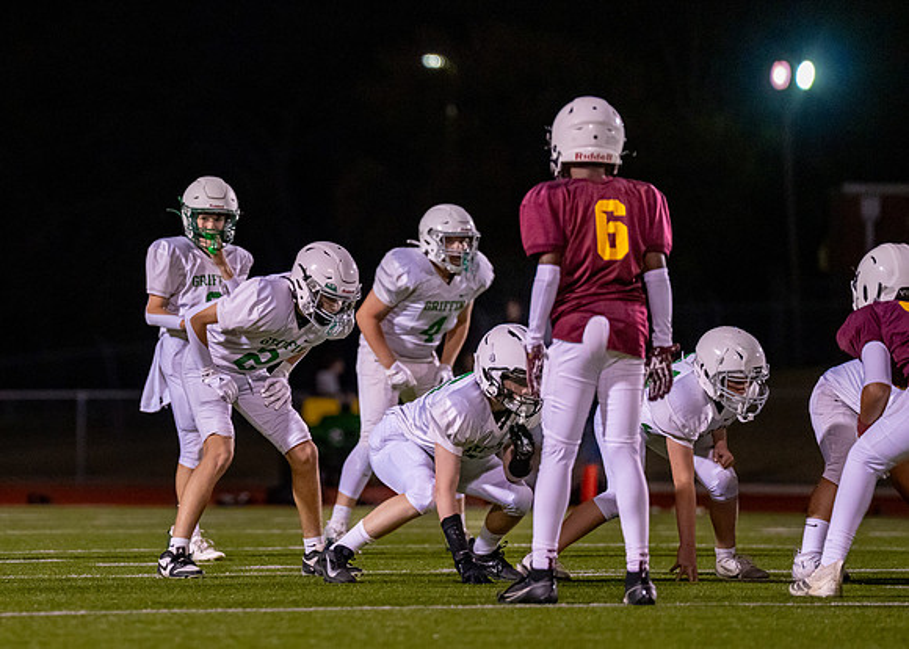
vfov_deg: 4.7
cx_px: 228
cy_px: 257
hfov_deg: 6.6
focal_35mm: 305
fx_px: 7864
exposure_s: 1/1000
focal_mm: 200
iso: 3200
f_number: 2.8
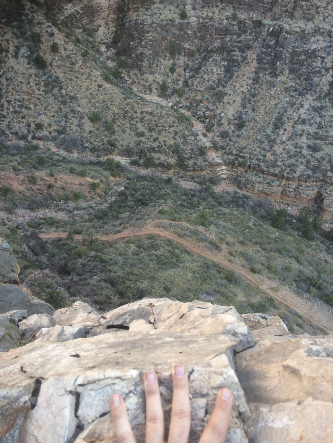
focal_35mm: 30
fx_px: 385
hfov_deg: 46.8
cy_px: 222
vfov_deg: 60.0
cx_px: 166
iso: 50
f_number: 2.2
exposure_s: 1/120
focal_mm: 4.12
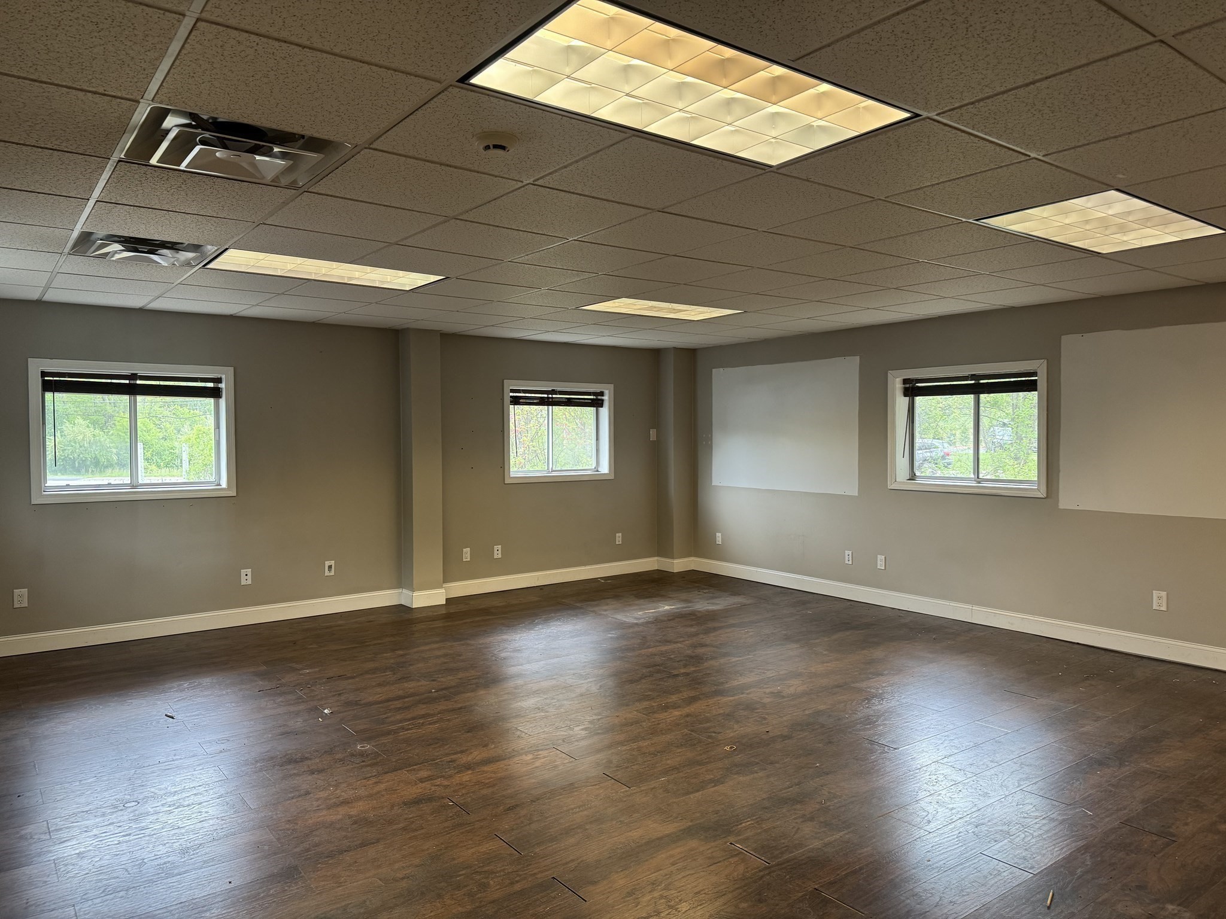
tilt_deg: -1.5
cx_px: 613
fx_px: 850
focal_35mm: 24
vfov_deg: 56.8
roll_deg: +0.2
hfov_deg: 71.6
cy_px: 460
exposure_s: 1/60
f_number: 1.78
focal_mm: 6.76
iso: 200
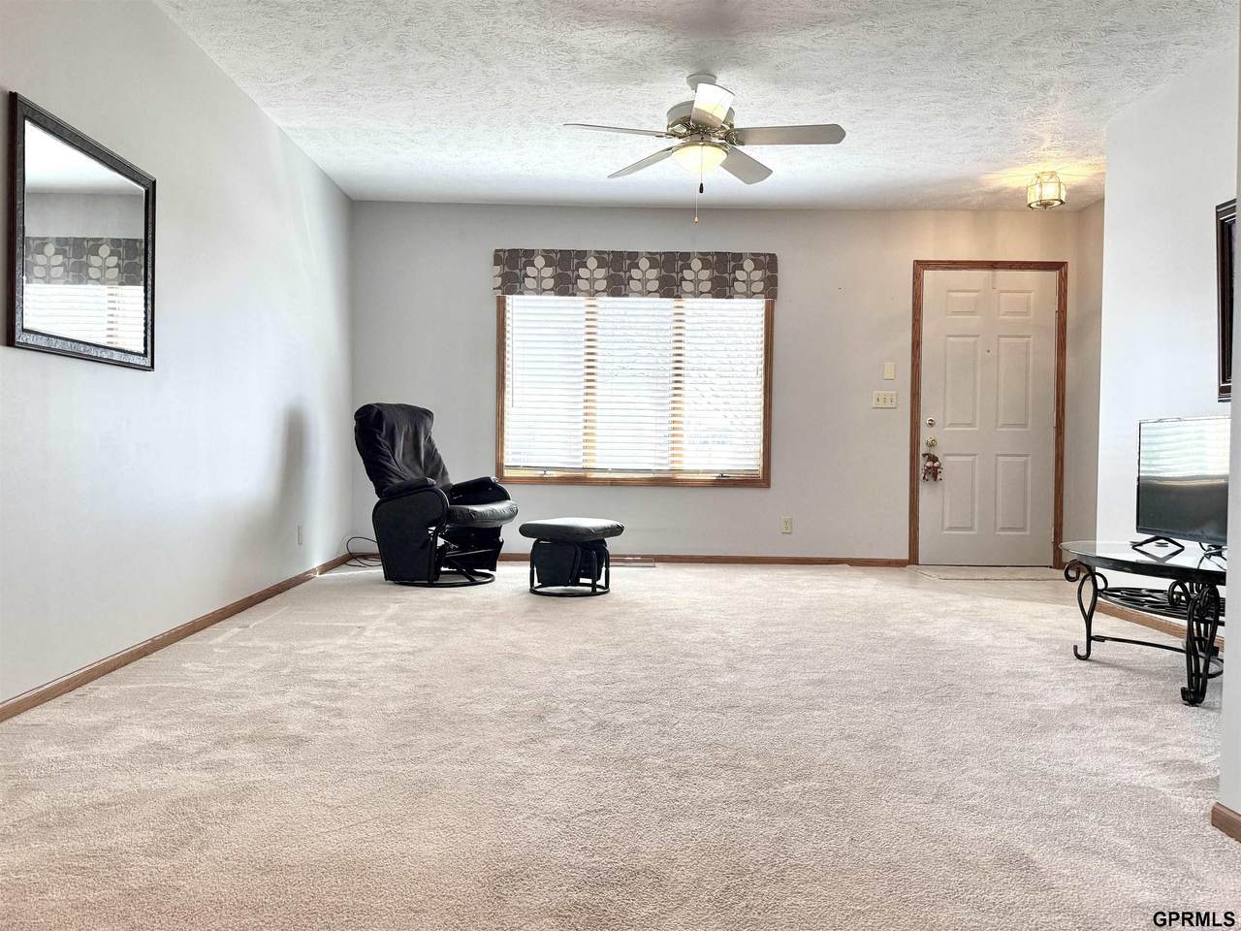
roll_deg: +1.1
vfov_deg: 56.8
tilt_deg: -0.5
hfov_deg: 71.6
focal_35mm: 24
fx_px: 860
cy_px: 466
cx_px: 620
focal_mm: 6.76
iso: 200
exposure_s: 1/203
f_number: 1.78
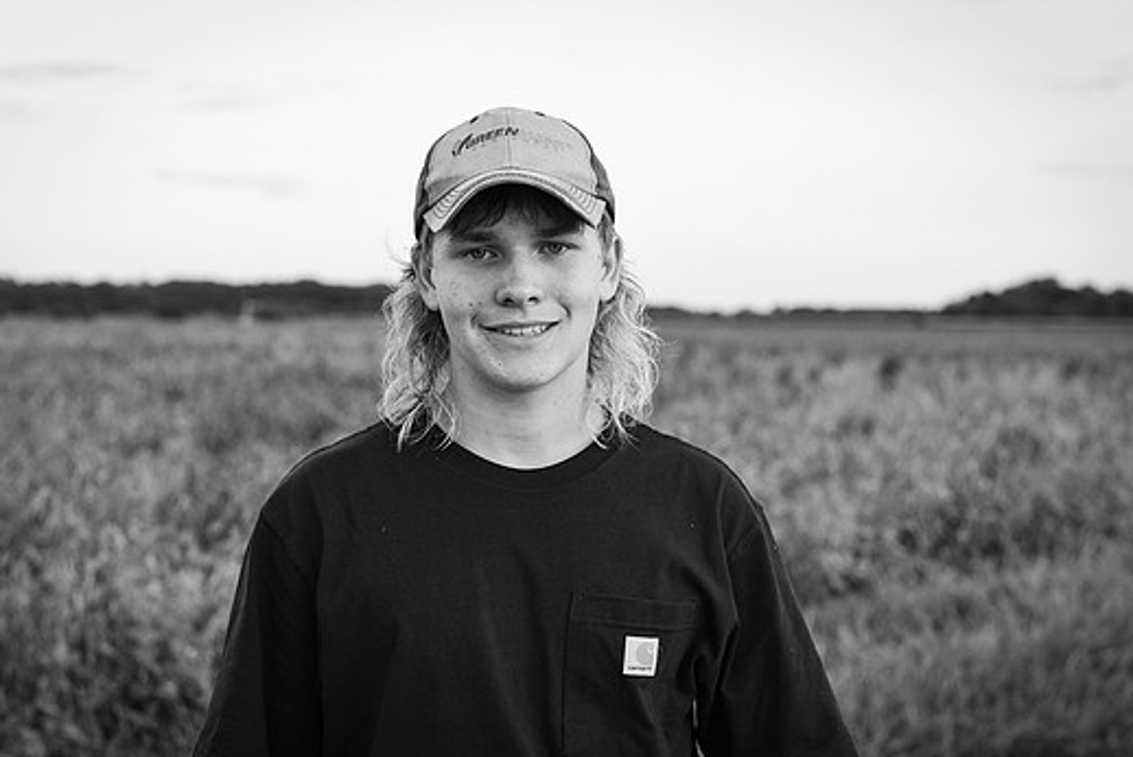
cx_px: 542
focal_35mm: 56
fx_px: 1763
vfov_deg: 24.2
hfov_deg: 35.6
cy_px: 410
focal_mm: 50
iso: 1600
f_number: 4
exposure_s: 1/1000
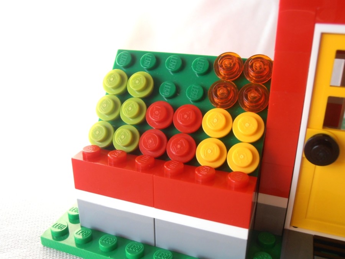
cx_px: 172
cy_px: 130
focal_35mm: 37
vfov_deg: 38.7
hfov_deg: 50.1
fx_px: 369
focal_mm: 6.61
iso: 80
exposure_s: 1/125
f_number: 3.9
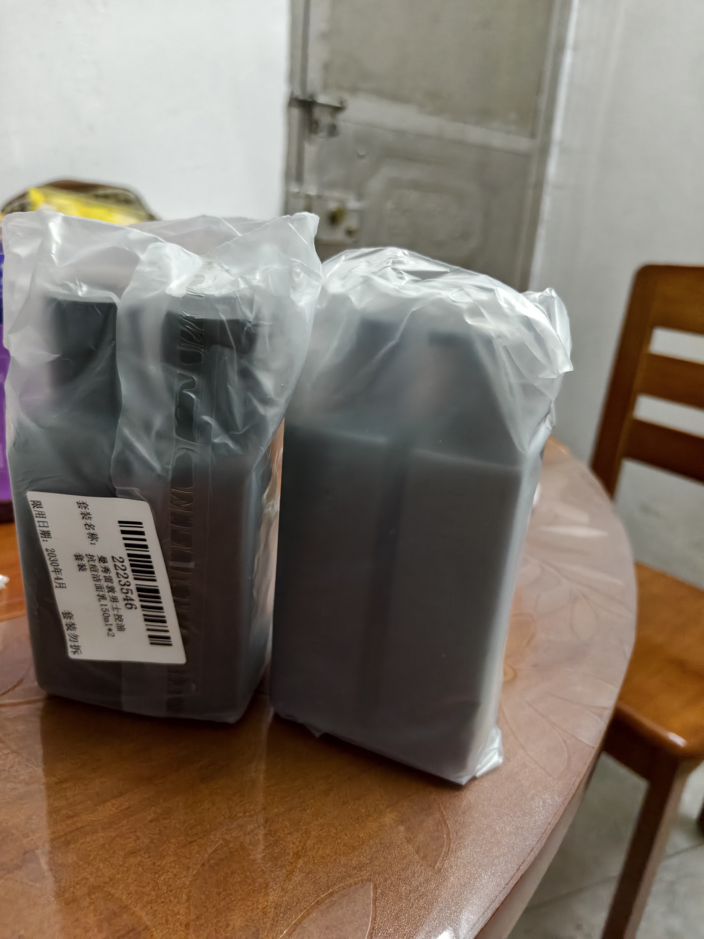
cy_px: 470
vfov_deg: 73.9
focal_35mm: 23
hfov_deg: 58.9
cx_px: 352
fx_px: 624
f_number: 1.88
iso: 1381
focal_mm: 5.56
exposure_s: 1/214
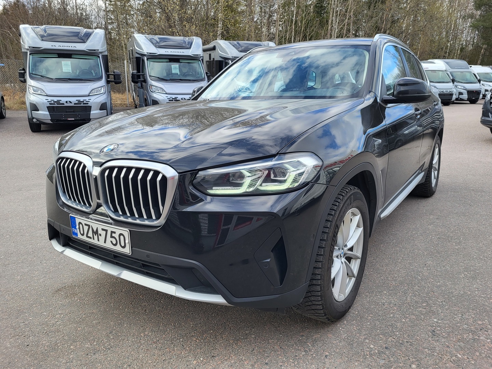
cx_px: 246
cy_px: 184
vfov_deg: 53.1
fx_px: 370
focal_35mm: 26
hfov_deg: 67.3
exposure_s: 1/492
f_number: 1.8
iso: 40
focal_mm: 5.4
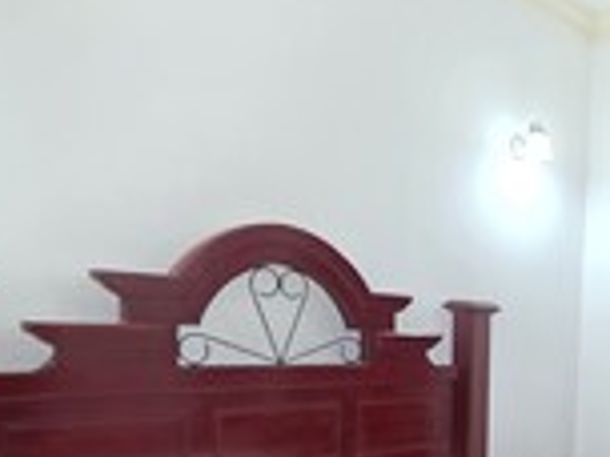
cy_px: 435
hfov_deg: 39.4
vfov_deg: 34.2
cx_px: 668
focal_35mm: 39
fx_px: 687
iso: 500
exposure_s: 1/50
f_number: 1.9
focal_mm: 2.2
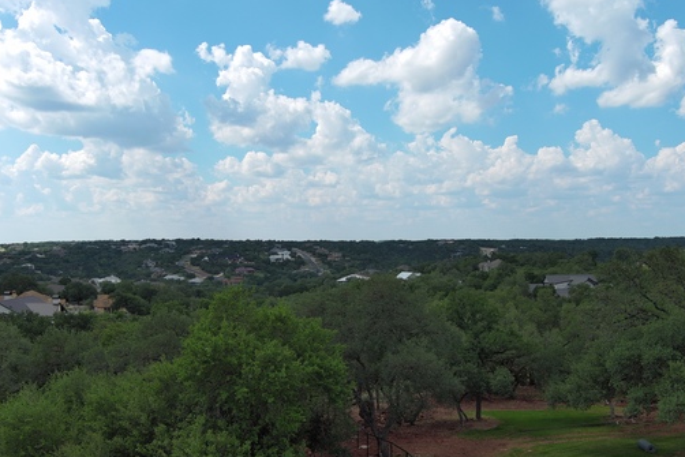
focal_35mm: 37
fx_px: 704
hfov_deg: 51.9
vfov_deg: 35.7
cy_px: 290
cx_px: 348
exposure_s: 1/1701
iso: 100
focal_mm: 10.57
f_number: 2.8
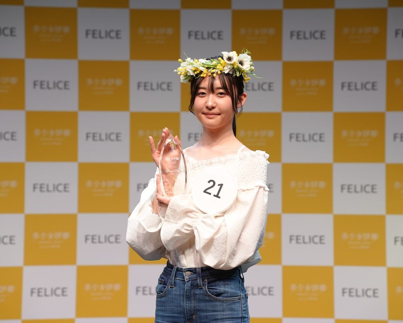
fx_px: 2028
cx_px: 206
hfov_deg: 11.3
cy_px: 162
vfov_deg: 9.1
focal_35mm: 170
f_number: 5.6
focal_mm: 150
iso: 1000
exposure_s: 1/250
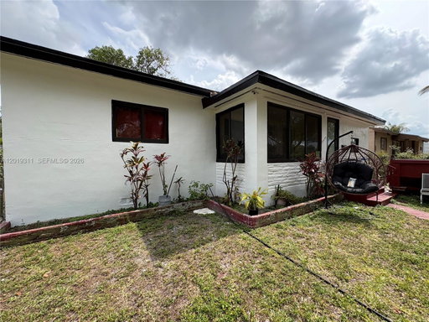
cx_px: 214
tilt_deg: +0.2
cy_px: 161
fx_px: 174
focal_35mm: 14
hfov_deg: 102.1
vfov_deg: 85.7
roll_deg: +1.4
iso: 40
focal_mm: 2.22
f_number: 2.2
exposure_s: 1/657
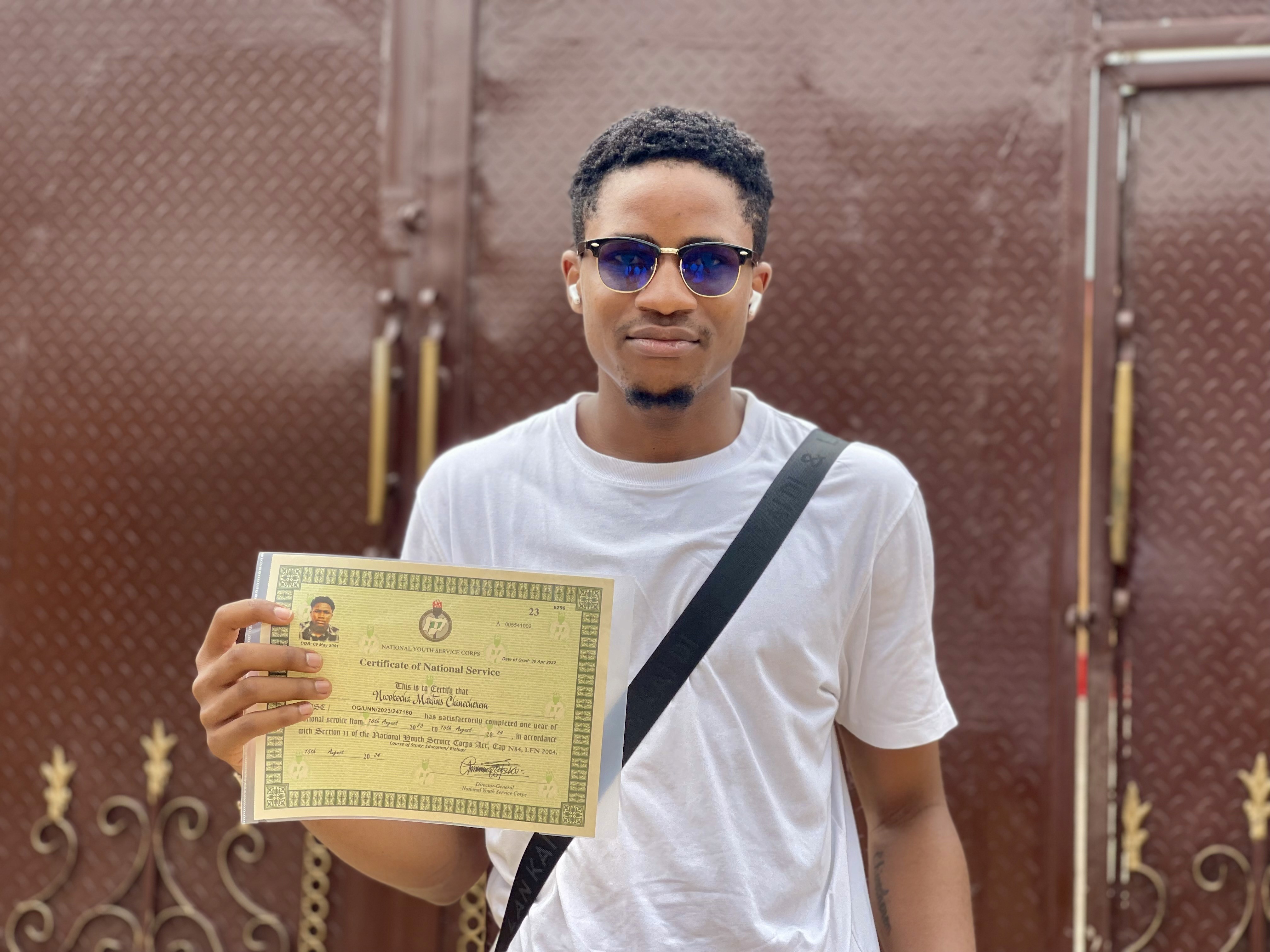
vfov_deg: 22.9
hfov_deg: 30.3
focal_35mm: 64
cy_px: 476
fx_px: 2348
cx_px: 635
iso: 25
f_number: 2.2
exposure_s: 1/175
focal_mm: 7.5
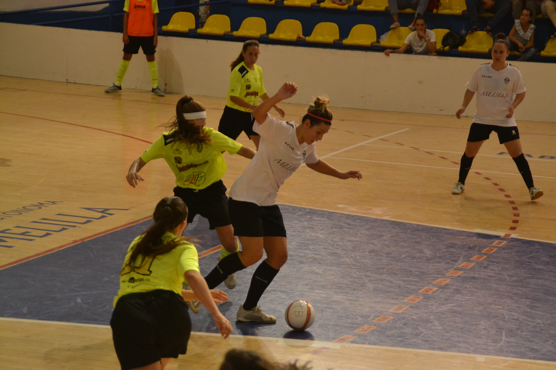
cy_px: 185
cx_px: 278
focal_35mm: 120
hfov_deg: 17.1
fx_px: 1853
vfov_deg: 11.4
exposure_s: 1/500
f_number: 5.6
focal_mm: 80
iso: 2200
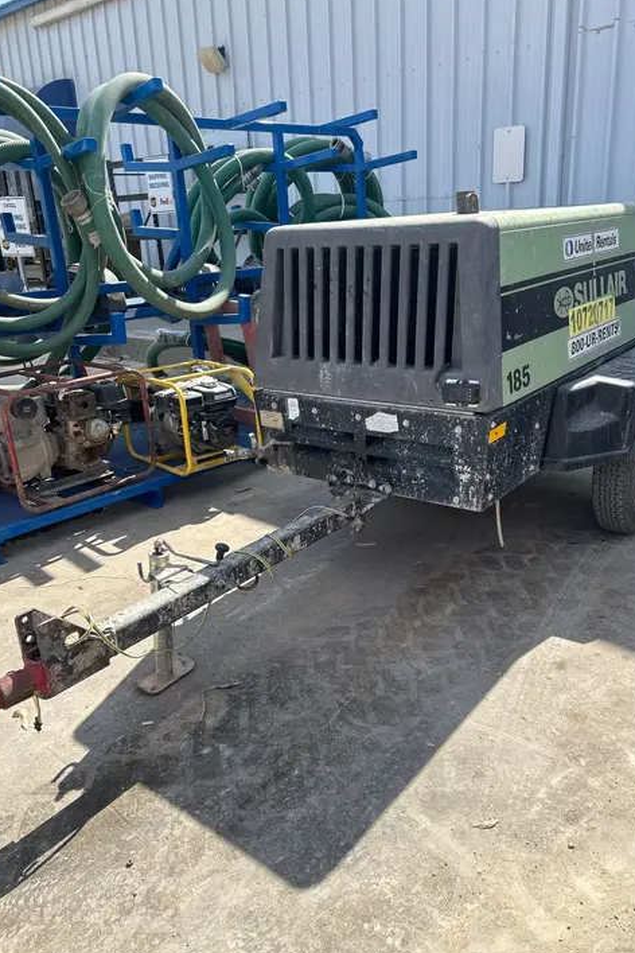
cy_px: 484
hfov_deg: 46.3
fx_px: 741
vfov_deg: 65.5
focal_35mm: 28
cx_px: 357
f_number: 1.5
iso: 50
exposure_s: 1/2457
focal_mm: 5.7
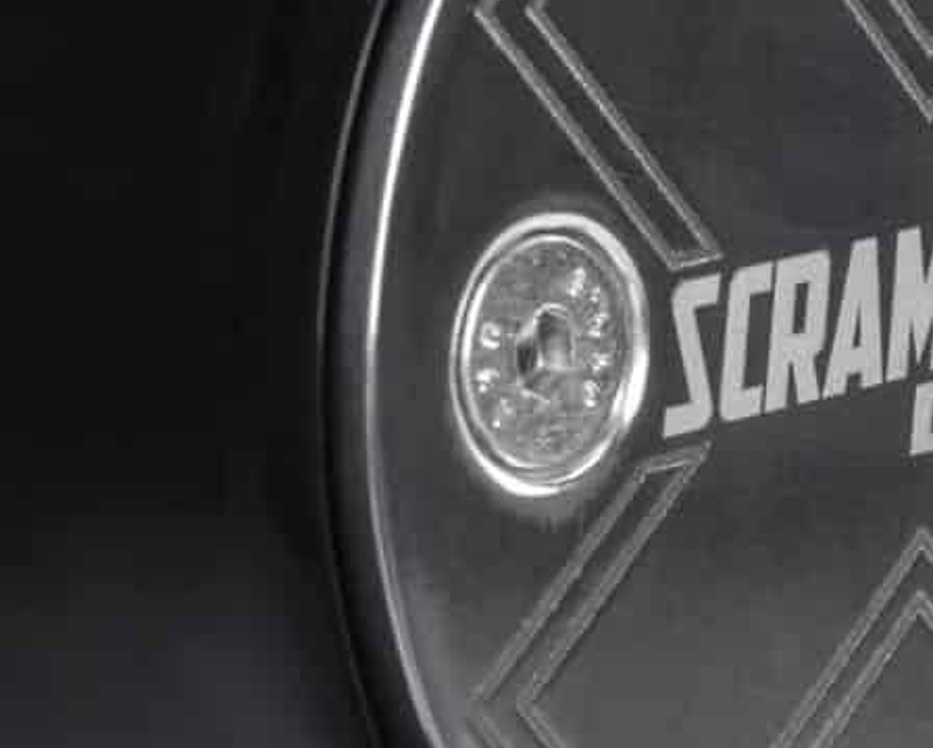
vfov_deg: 5.2
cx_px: 733
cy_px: 272
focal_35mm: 300
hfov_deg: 6.4
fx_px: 8289
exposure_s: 1/125
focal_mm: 70
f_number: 11
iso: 100
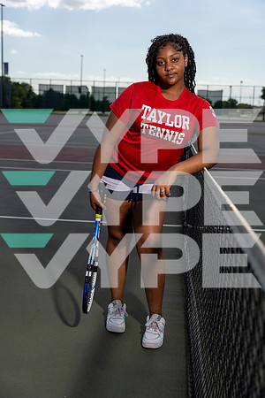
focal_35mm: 47
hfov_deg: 28.6
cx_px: 132
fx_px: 519
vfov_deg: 41.9
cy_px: 199
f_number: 4
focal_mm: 47
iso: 100
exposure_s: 1/1250
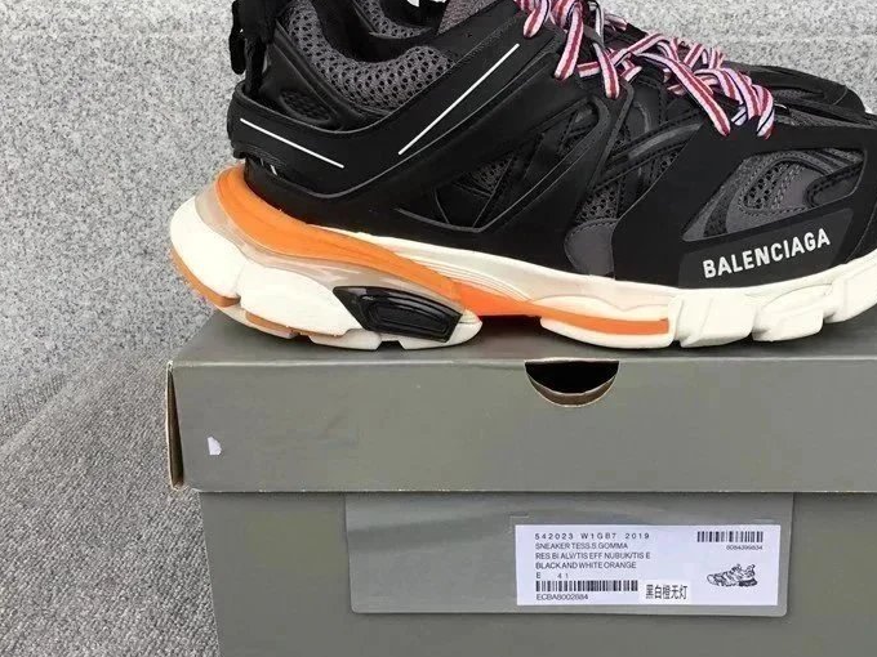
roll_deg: +0.5
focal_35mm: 41
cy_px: 287
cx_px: 557
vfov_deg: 35.1
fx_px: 1039
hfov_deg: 45.3
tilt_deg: -19.1
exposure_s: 1/295
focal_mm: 3.3
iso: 25
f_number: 2.4
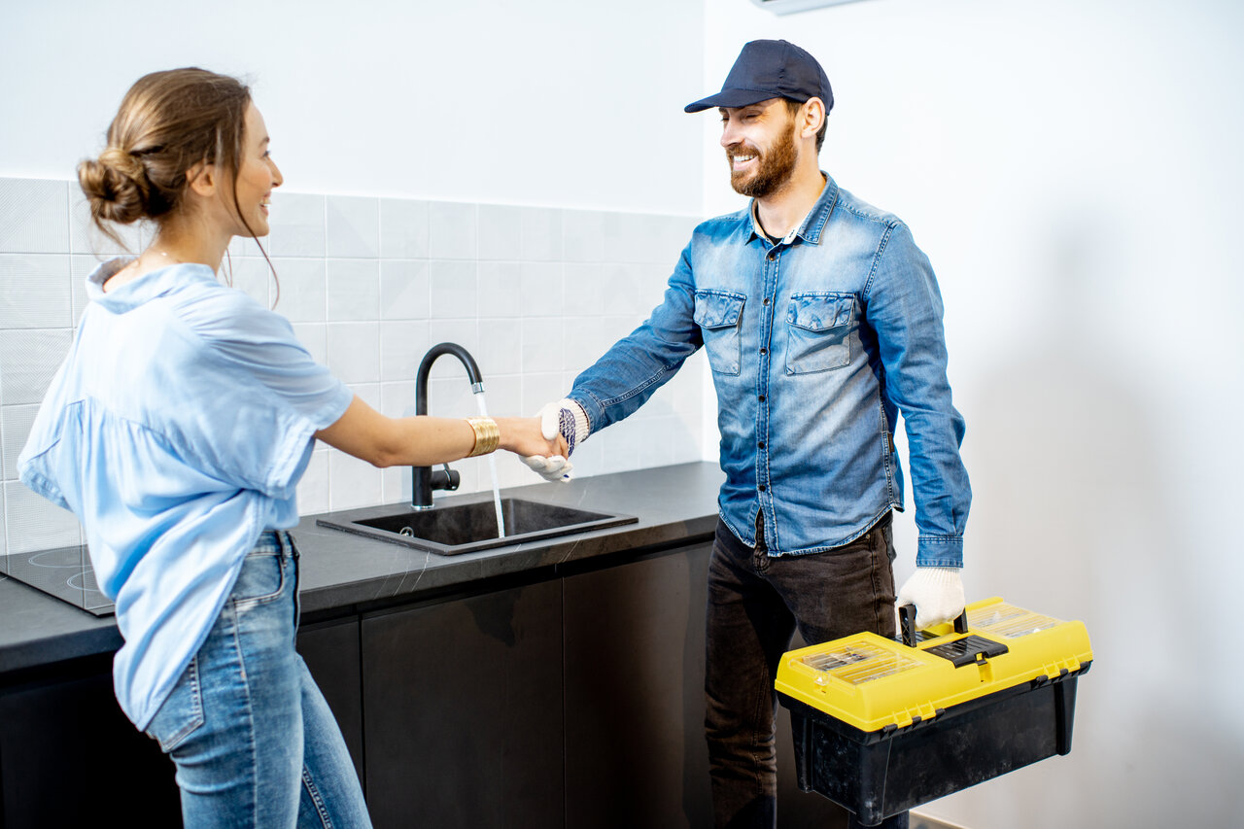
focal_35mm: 35
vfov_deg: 37.8
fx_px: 1209
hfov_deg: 54.4
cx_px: 622
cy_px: 414
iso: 320
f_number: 2.2
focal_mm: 35
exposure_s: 1/160
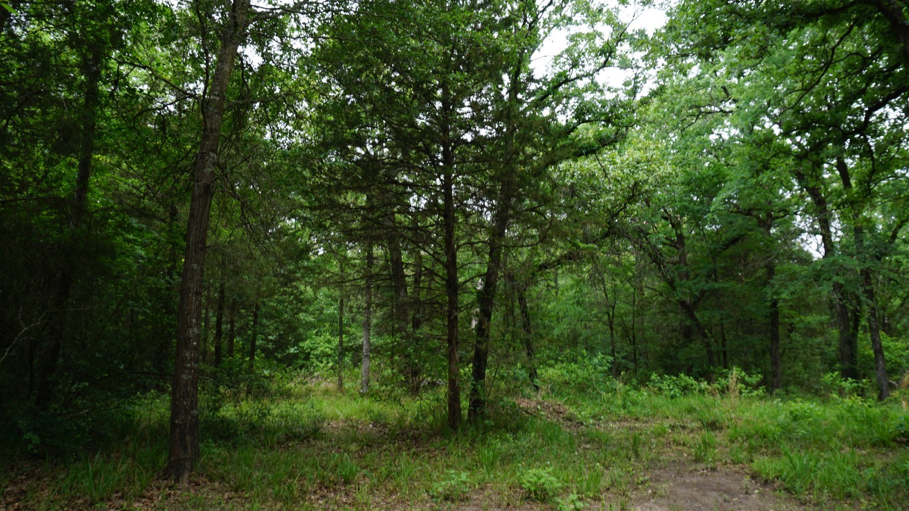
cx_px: 439
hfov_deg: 71.9
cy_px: 235
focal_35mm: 26
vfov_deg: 44.4
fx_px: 627
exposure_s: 1/80
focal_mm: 16
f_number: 6.3
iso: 100
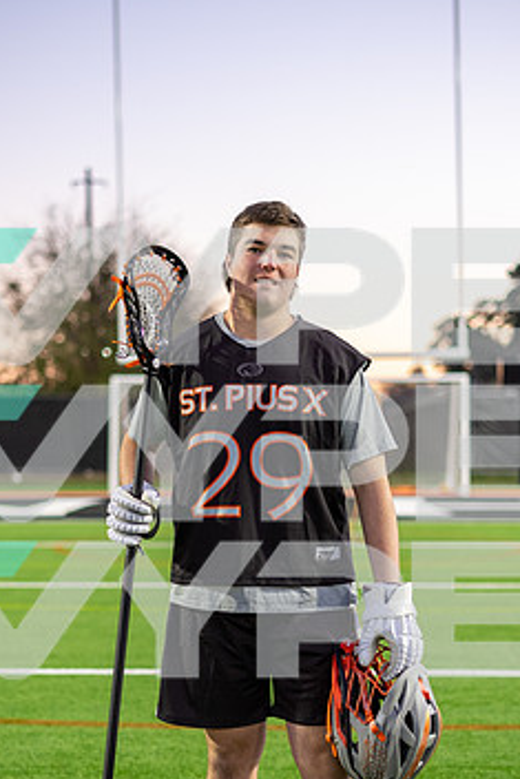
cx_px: 236
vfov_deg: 31.3
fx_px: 1385
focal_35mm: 64
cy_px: 454
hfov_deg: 21.3
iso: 800
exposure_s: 1/400
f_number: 1.8
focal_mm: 50
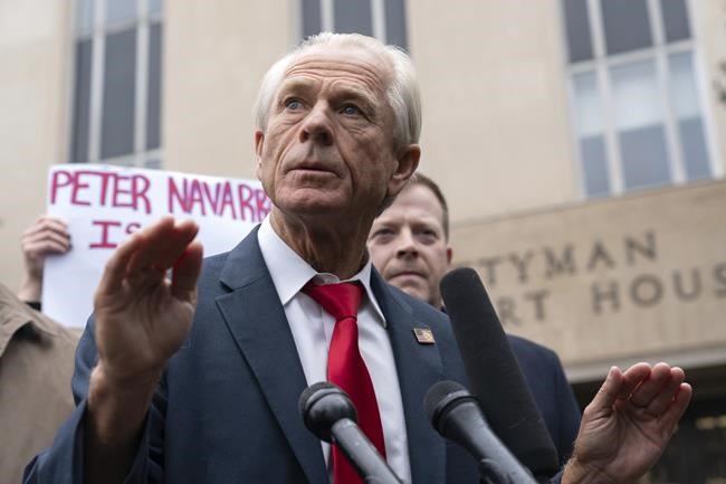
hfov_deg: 32.9
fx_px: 1230
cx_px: 363
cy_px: 242
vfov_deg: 22.2
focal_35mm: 61
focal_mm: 61
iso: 800
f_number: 4.5
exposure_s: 1/400
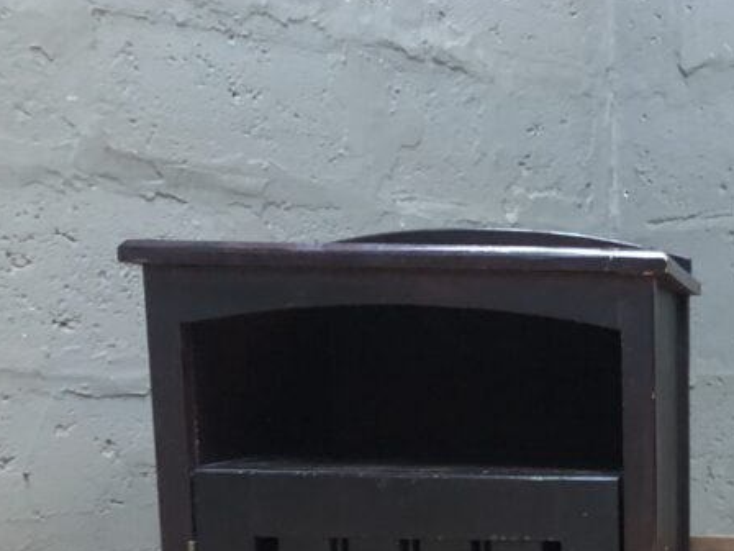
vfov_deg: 22.0
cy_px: 558
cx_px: 821
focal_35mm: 64
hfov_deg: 27.5
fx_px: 1357
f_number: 1.8
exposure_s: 1/6
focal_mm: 3.99
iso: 80
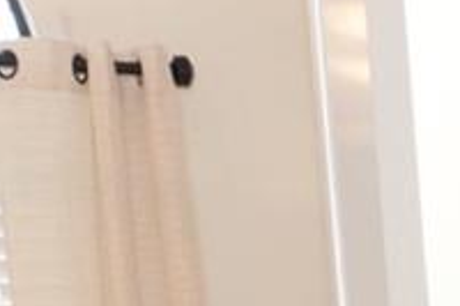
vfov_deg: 8.4
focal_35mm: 144
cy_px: 834
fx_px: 1838
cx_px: 1065
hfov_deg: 11.9
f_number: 9
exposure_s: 1/80
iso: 800
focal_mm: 12
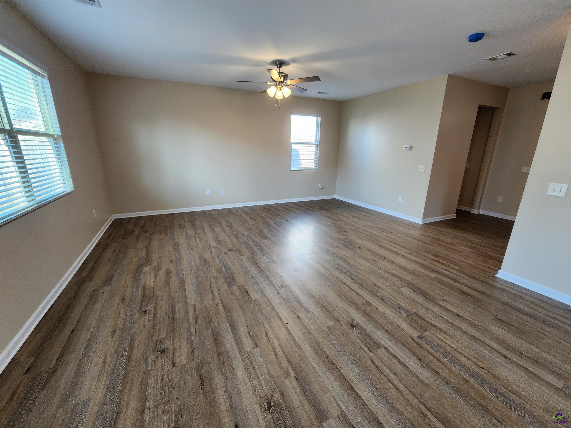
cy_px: 214
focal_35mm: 13
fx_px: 214
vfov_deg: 89.9
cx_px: 286
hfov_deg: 106.2
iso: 125
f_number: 2.2
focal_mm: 2.2
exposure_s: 1/60
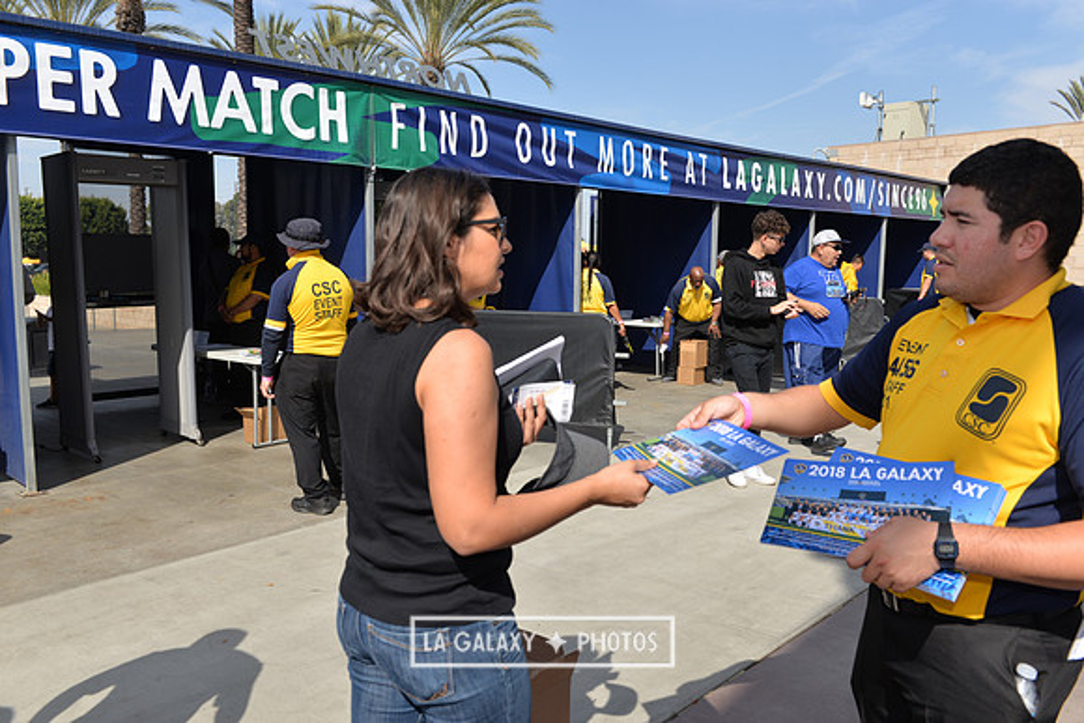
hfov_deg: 63.6
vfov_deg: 45.0
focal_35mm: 29
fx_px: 873
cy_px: 362
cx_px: 542
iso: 100
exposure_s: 1/400
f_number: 7.1
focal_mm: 29
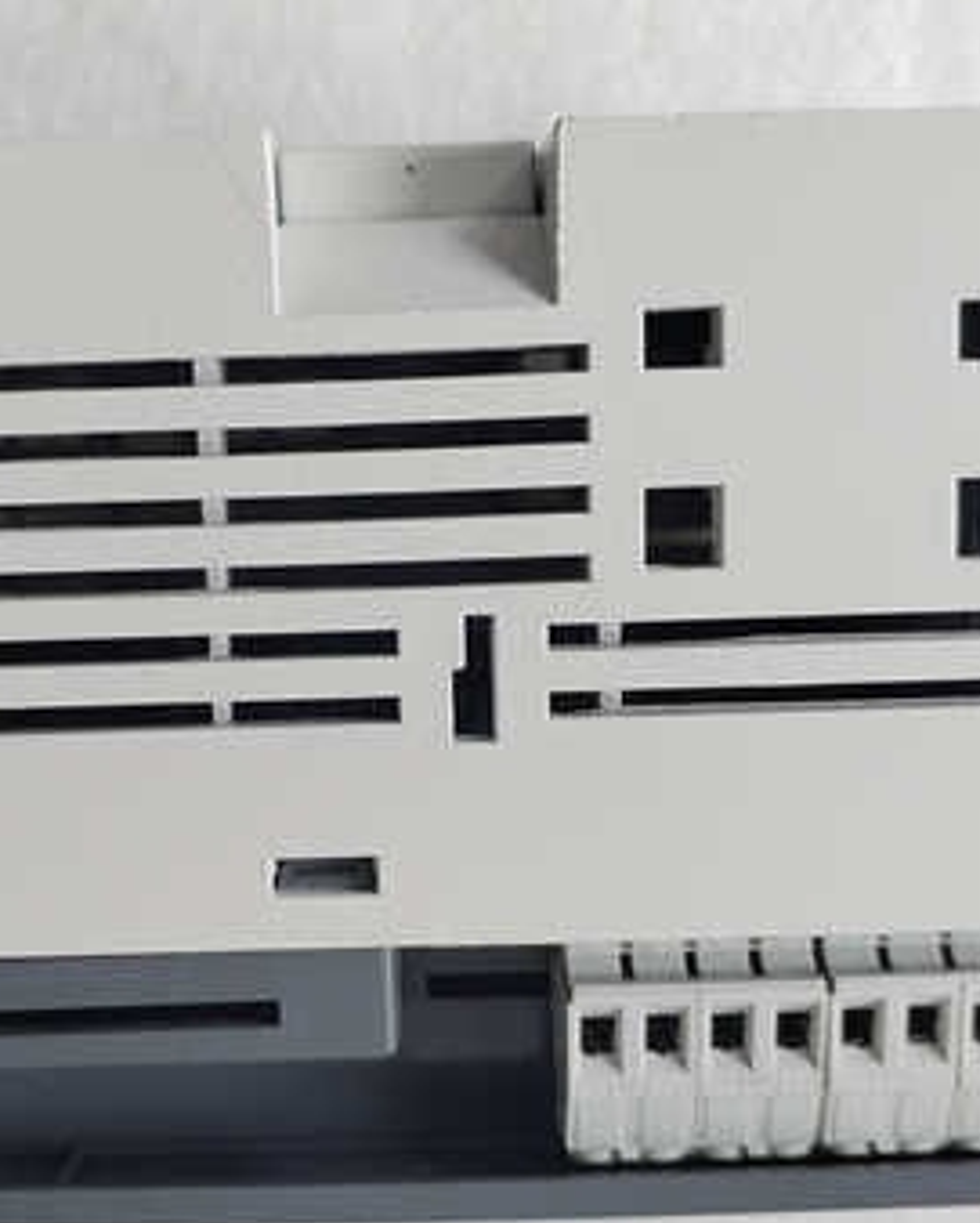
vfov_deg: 41.1
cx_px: 329
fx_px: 1629
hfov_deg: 33.2
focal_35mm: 45
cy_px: 666
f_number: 1.8
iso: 182
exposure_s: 1/100
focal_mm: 4.75
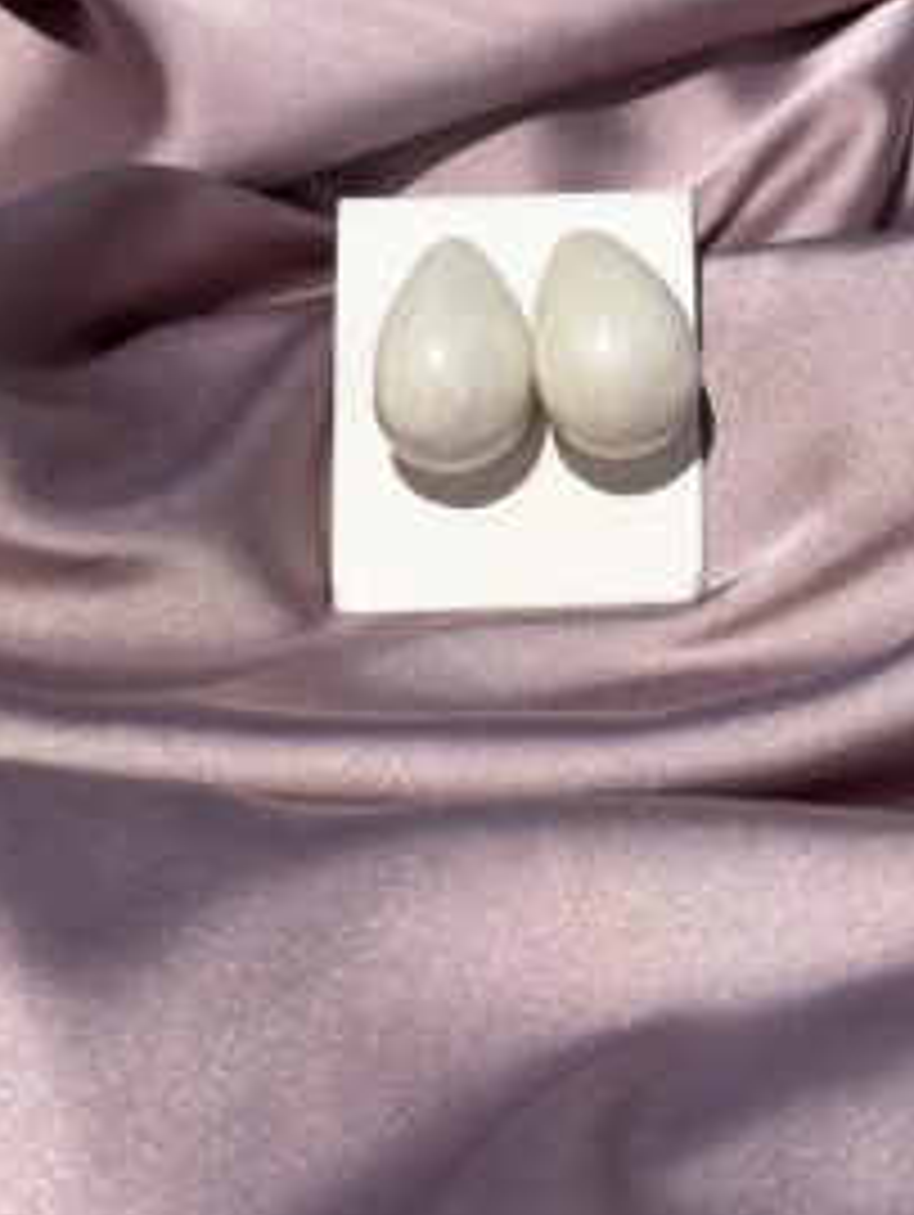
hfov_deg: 20.7
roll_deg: +1.1
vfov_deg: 27.2
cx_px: 513
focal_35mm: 71
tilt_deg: -28.1
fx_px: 2496
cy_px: 387
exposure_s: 1/16129
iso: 80
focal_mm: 6.76
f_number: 1.78
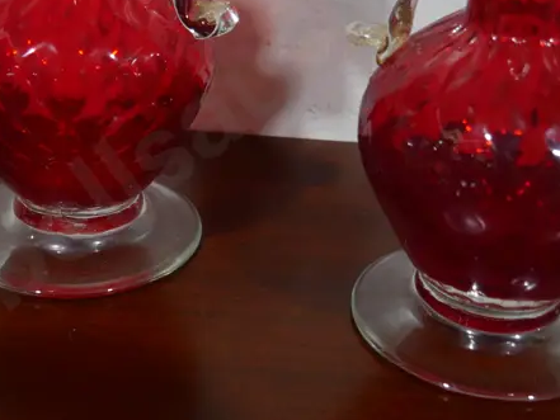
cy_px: 78
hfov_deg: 29.8
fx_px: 1052
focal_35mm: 65
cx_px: 270
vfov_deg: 22.3
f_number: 3.5
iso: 250
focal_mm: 14
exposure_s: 1/60
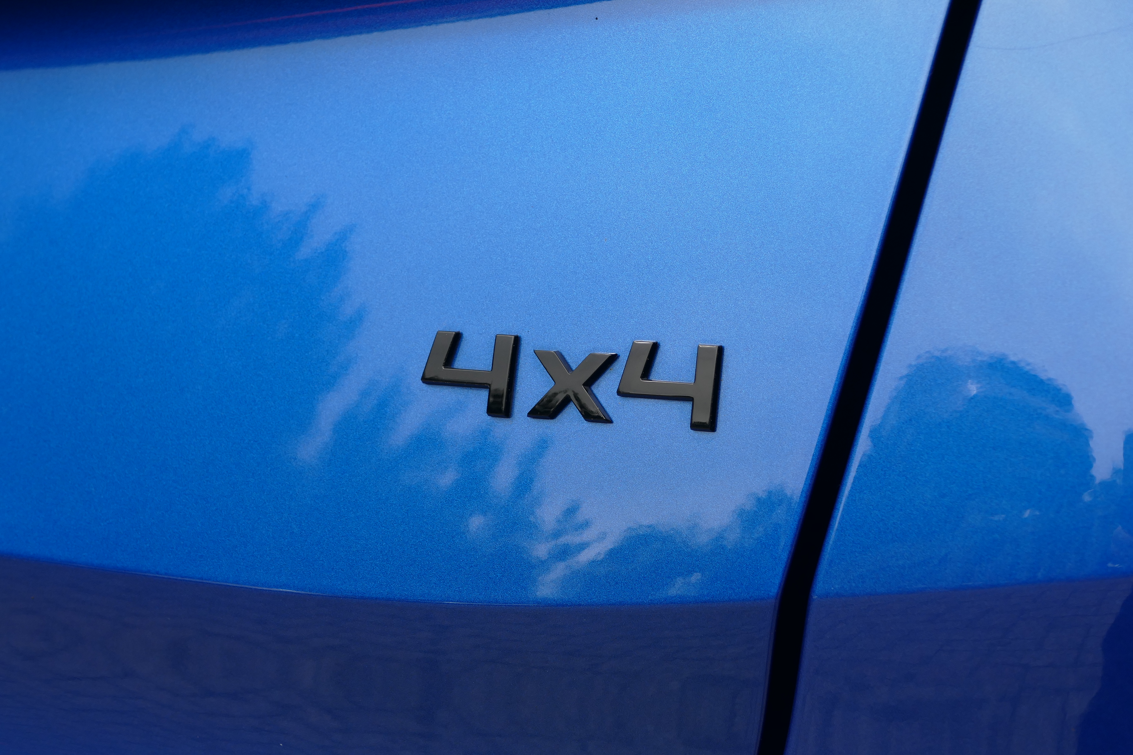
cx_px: 566
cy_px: 378
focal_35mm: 75
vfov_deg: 18.2
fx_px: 2360
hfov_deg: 27.0
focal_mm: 27.23
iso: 125
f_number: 4.5
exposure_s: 1/100
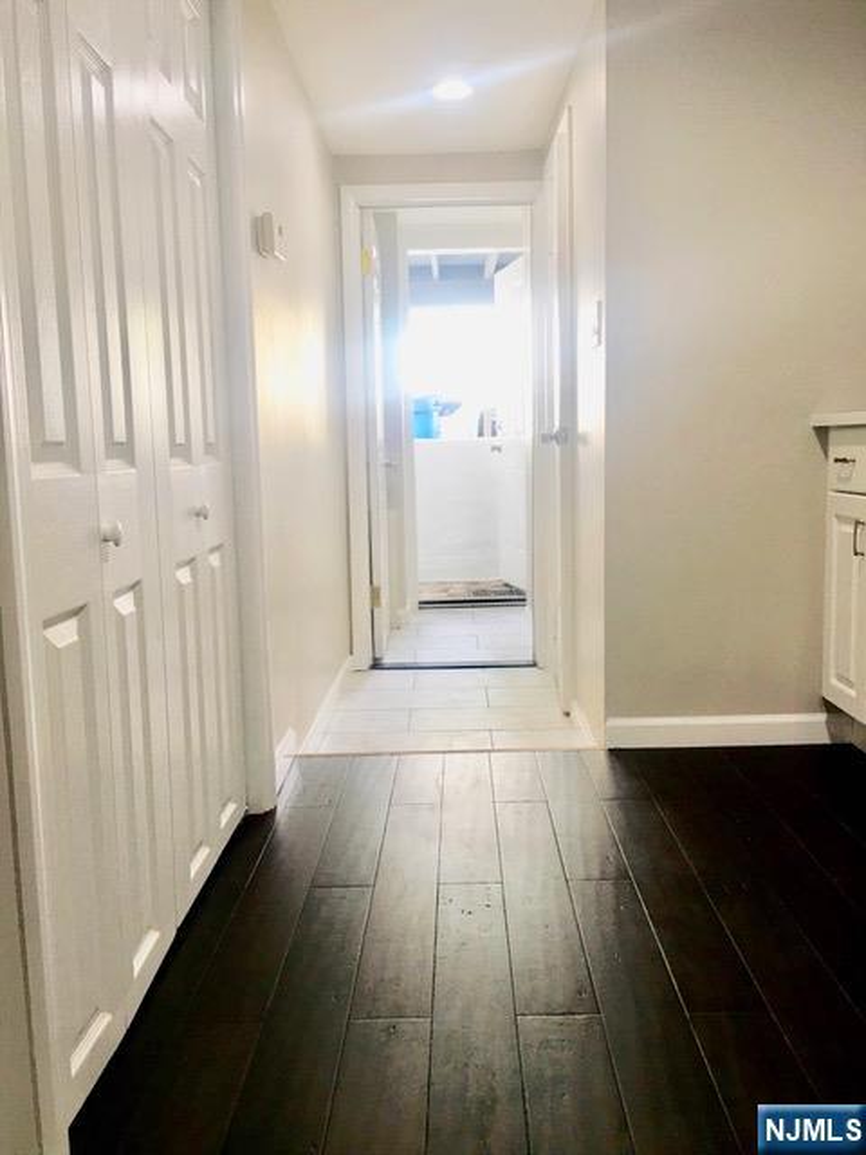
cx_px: 433
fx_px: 967
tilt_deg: -6.1
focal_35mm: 29
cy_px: 578
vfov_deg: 61.7
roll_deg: +0.1
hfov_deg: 48.2
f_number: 2.2
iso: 25
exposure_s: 1/30
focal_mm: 4.15
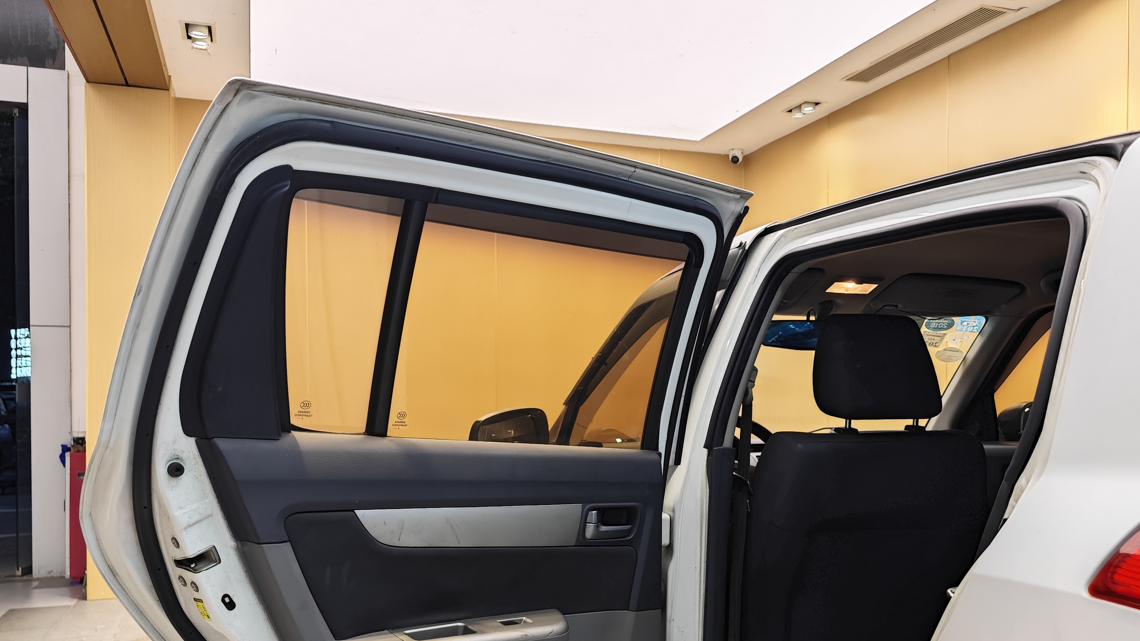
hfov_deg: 59.1
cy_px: 419
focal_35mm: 33
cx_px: 673
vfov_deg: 35.3
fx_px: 997
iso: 400
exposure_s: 1/74.4
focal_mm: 8.7
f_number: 1.9
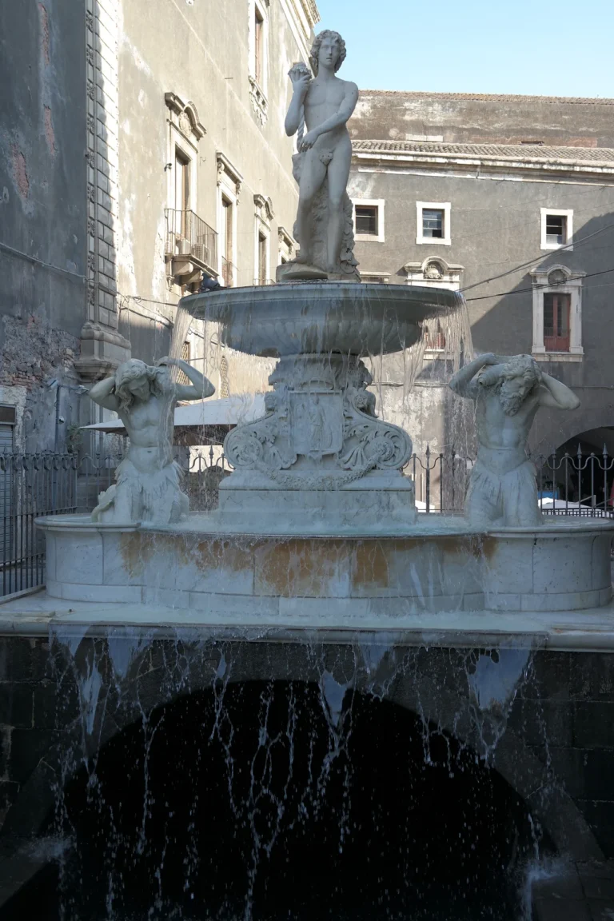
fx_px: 921
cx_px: 307
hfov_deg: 36.9
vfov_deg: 53.1
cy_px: 460
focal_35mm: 36
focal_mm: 24
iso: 100
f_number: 4.5
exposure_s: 1/160
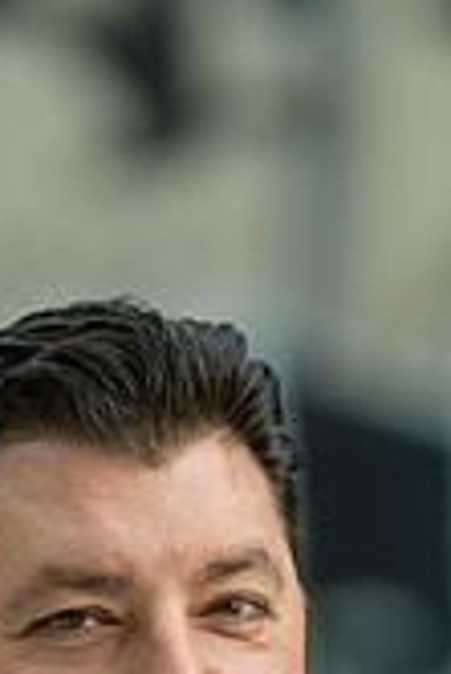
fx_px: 6844
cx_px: 93
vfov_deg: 5.6
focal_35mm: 365
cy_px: 808
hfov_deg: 3.8
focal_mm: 135
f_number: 2
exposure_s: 1/250
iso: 200
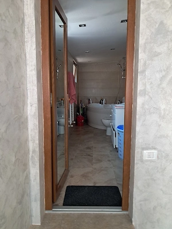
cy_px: 114
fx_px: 179
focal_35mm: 27
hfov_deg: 51.4
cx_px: 86
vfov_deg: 65.3
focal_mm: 4
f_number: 1.8
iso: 640
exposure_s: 1/33
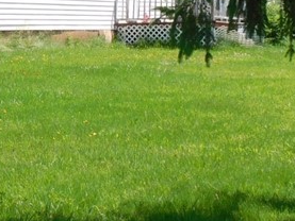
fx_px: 1577
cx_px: -129
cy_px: -101
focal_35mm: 185
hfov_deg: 10.4
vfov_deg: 7.9
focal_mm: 9
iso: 125
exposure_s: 1/640
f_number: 4
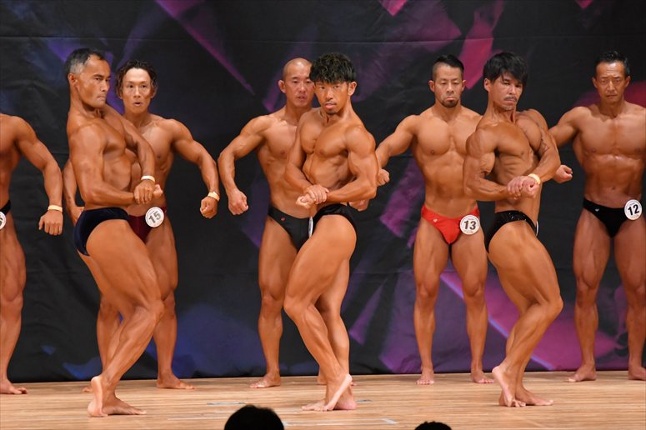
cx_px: 323
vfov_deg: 4.8
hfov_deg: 7.2
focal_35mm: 285
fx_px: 5112
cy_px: 215
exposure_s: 1/400
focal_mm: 190
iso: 5600
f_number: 5.6
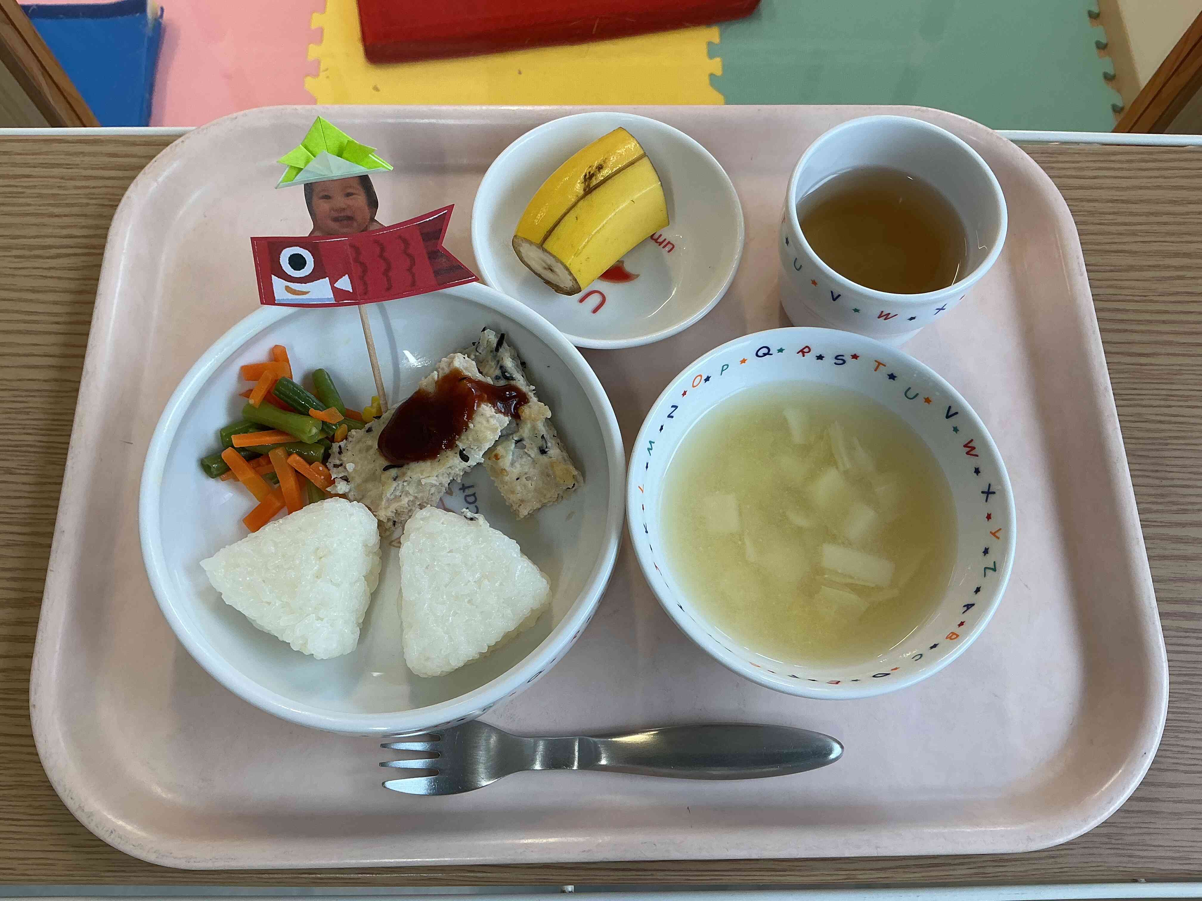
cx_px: 601
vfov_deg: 48.2
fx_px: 1007
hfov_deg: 61.7
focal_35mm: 29
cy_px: 450
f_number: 1.8
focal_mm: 3
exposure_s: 1/120
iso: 32
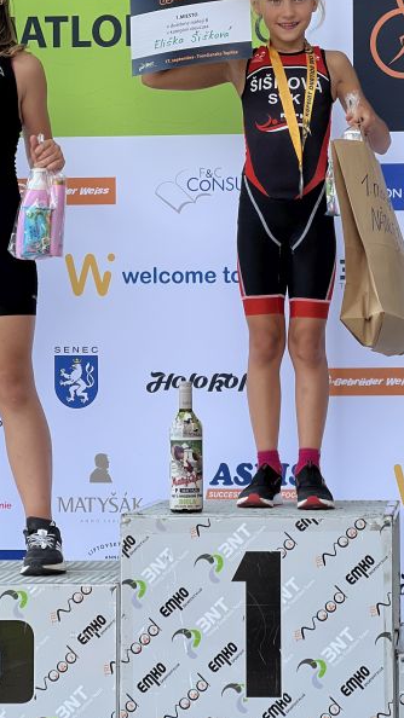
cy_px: 311
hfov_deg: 10.7
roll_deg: -0.4
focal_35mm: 113
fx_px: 2153
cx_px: 244
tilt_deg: +2.4
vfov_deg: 18.9
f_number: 2.8
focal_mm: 9
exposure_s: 1/121
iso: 32
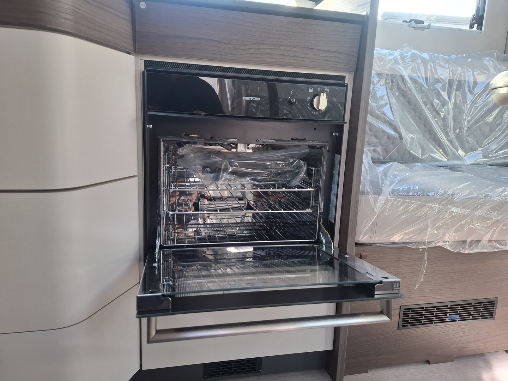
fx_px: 338
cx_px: 254
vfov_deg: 58.9
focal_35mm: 23
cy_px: 190
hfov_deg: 73.9
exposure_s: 1/100
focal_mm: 5.54
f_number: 1.8
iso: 320
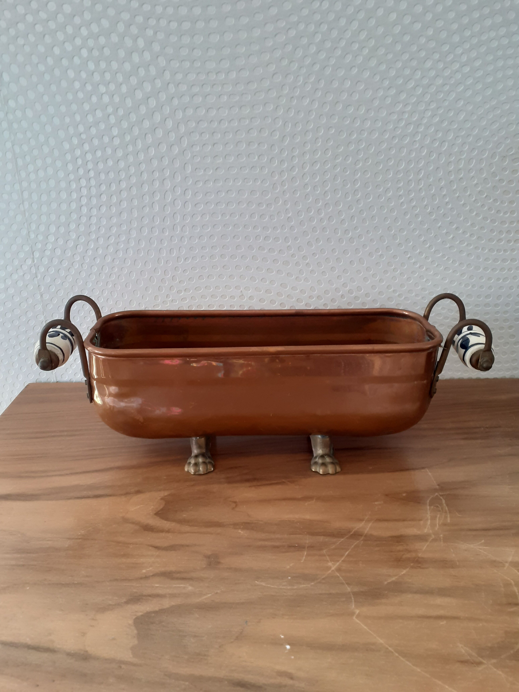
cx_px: 260
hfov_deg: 51.4
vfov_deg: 65.3
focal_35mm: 27
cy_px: 346
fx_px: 540
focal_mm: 3.6
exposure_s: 1/50
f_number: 1.9
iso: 125
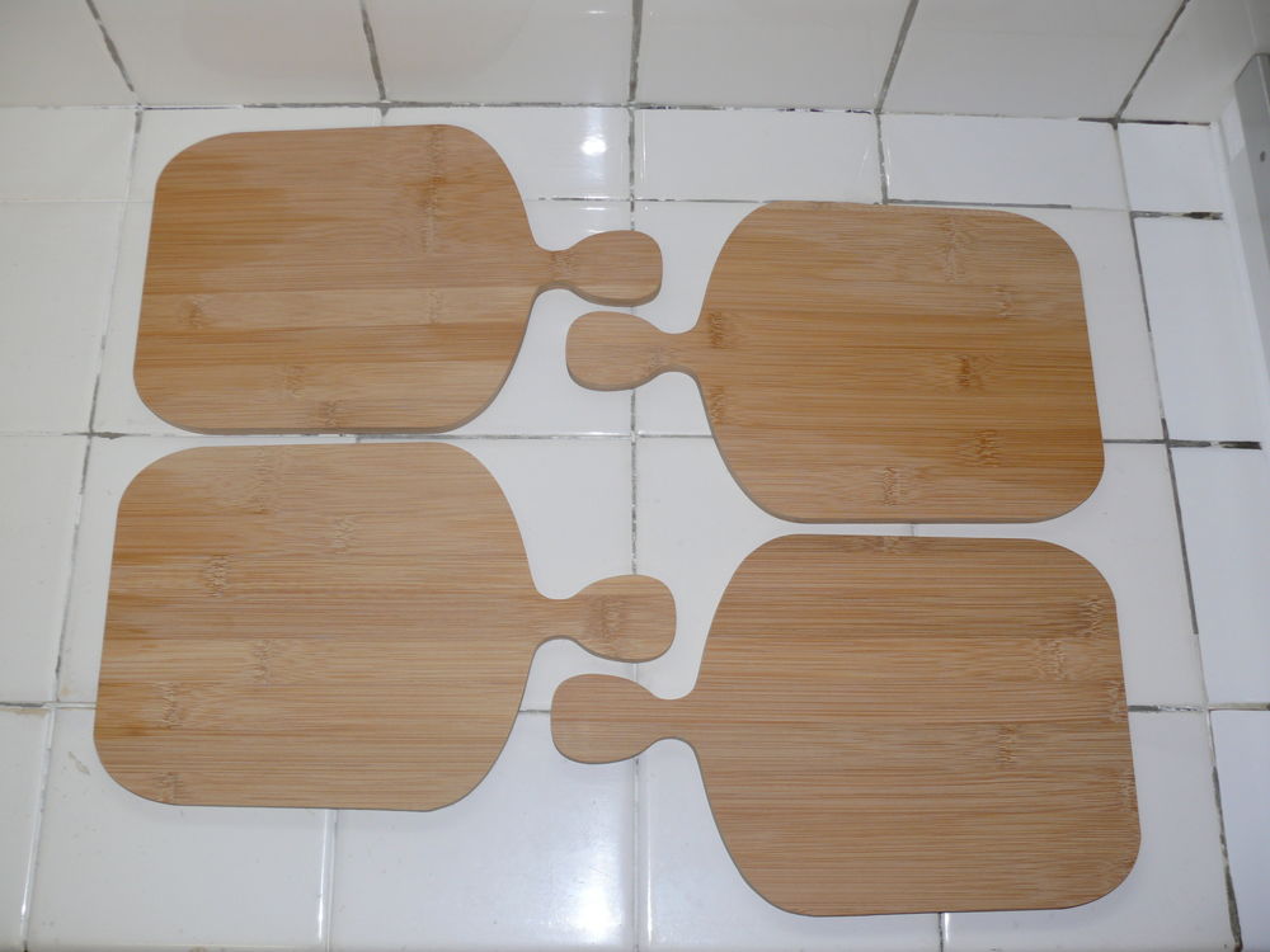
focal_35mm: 38
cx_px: 635
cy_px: 476
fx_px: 1394
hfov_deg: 49.0
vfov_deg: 37.7
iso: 100
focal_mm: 7.9
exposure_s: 1/30
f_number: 2.8
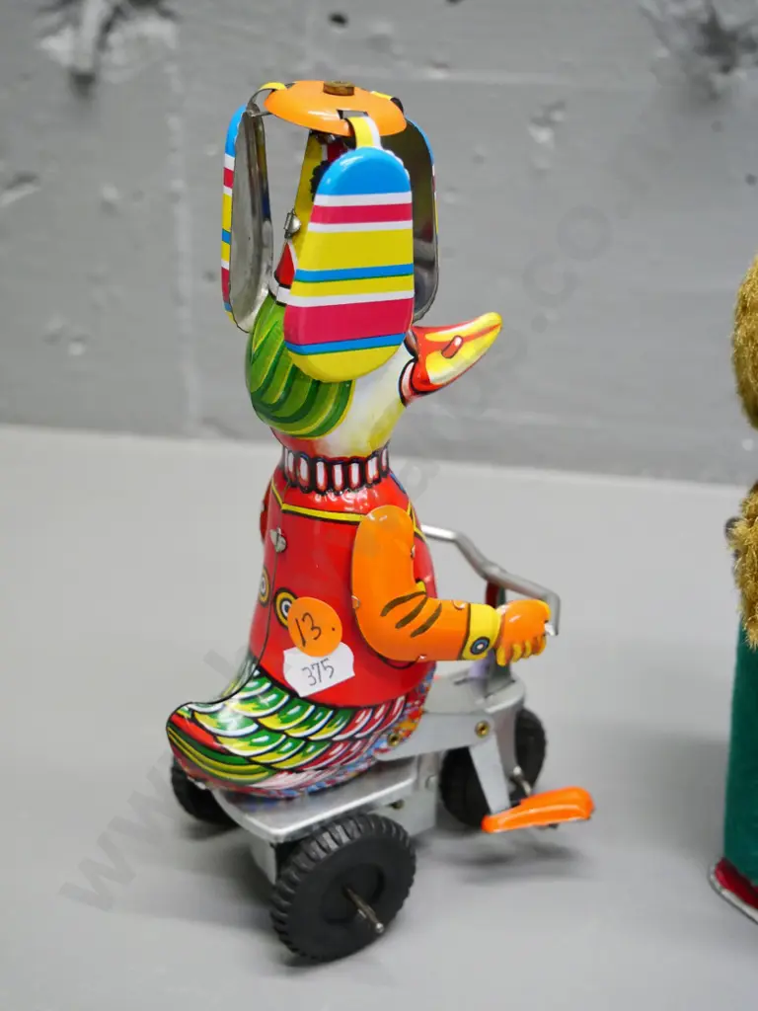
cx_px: 379
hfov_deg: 32.9
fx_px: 1285
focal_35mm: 44
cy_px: 506
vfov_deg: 42.9
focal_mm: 22
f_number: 4.5
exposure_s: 1/80
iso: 1600
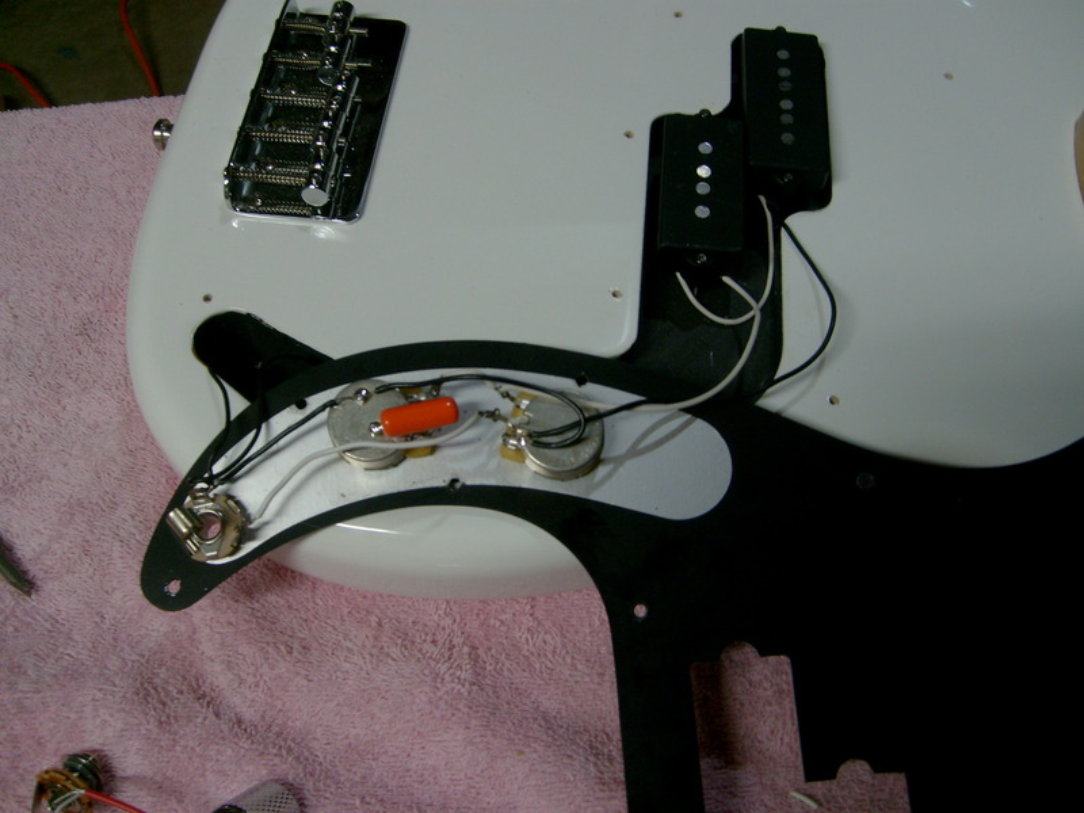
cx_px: 542
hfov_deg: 52.6
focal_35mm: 35
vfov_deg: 40.7
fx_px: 1096
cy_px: 406
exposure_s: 1/30
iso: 100
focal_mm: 5.8
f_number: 2.8
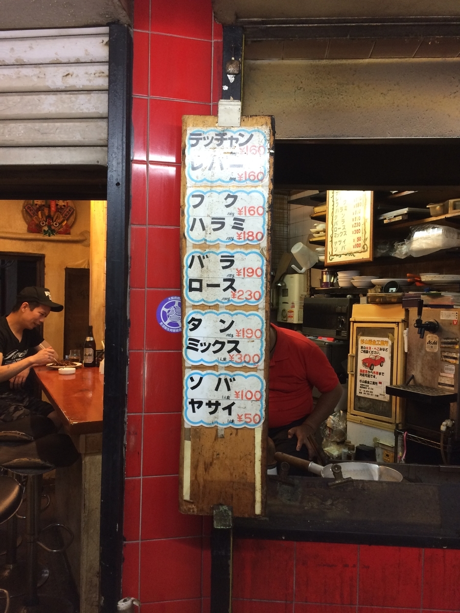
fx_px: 514
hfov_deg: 48.2
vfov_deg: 61.7
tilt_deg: -1.5
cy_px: 306
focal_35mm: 29
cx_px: 230
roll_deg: +1.2
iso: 100
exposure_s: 1/30
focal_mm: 4.15
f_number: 2.2
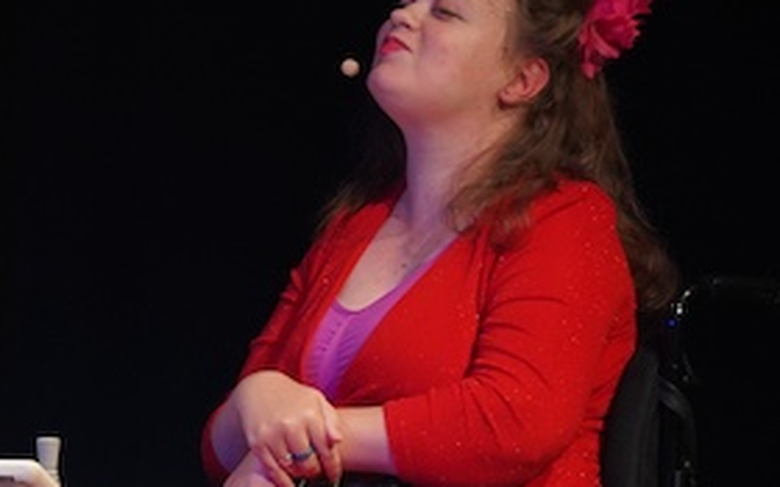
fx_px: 5421
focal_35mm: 255
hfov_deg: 8.1
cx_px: -410
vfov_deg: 5.1
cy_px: 725
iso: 1600
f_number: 4
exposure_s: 1/160
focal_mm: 70
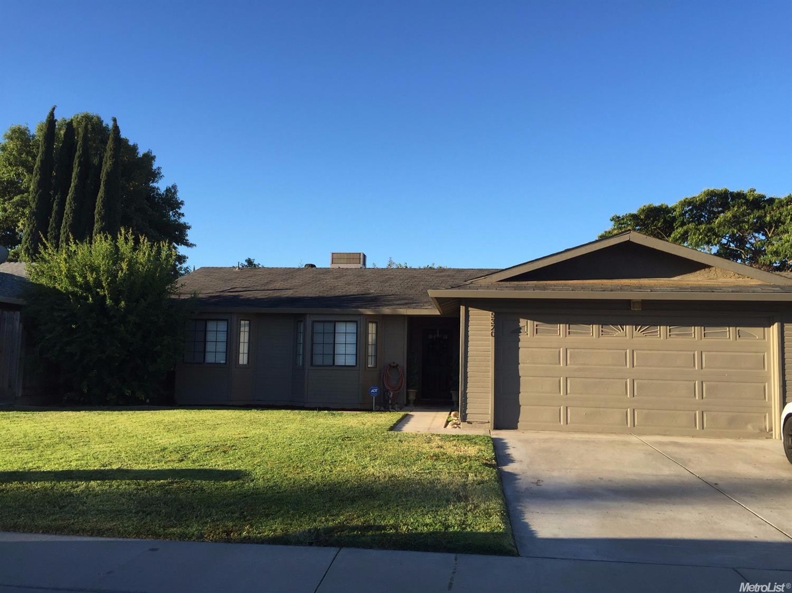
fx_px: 663
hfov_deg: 61.7
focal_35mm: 29
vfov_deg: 48.2
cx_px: 396
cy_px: 296
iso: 32
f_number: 2.2
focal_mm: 4.15
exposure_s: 1/746
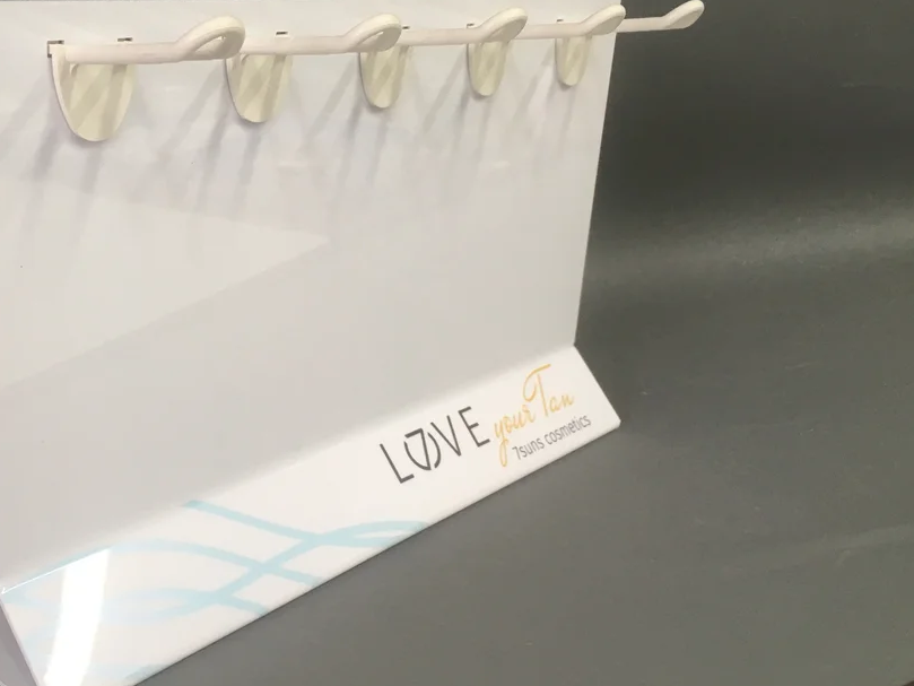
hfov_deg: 43.3
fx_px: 1136
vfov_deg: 33.6
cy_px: 307
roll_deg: -5.1
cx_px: 313
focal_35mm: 43
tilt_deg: -17.0
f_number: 2.2
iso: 50
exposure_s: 1/33
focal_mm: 4.15
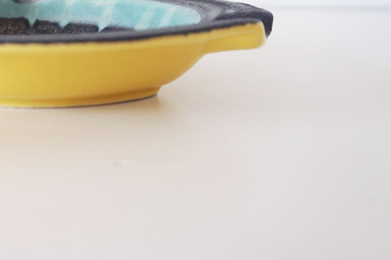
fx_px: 575
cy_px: 27
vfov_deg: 24.8
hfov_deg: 34.9
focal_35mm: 53
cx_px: 24
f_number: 4
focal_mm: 16
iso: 160
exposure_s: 1/60
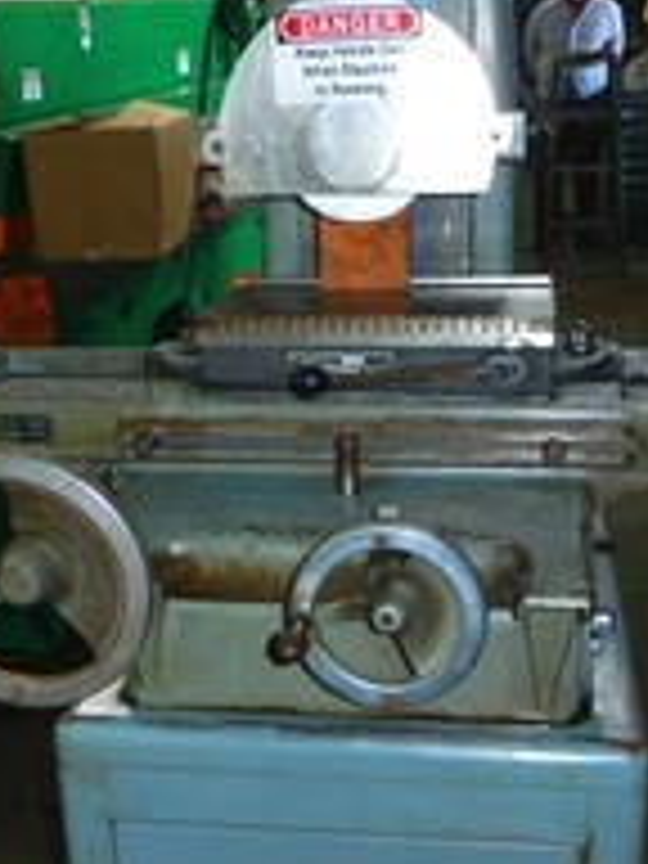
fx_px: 1298
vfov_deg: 36.5
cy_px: 567
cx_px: 324
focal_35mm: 52
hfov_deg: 28.0
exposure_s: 1/30
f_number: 3.5
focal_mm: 4.5
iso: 200
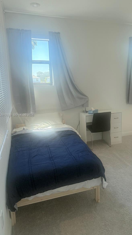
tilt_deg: -10.1
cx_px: 87
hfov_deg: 42.4
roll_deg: +0.4
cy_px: 115
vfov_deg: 69.8
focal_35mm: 27
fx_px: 168
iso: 200
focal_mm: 6.76
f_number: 1.78
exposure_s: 1/120
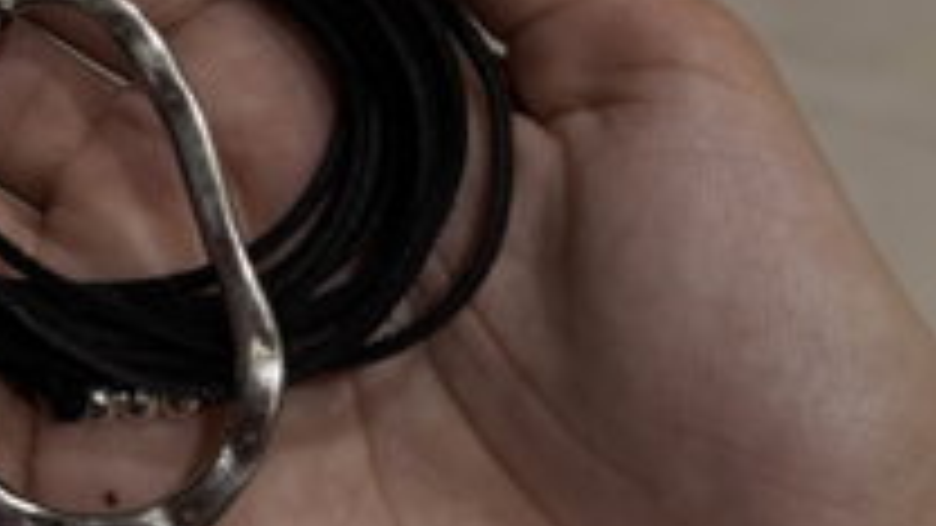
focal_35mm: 67
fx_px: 1663
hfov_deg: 30.2
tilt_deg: -60.0
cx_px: 112
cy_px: 106
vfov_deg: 17.8
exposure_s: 1/50
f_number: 1.78
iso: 160
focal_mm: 6.76
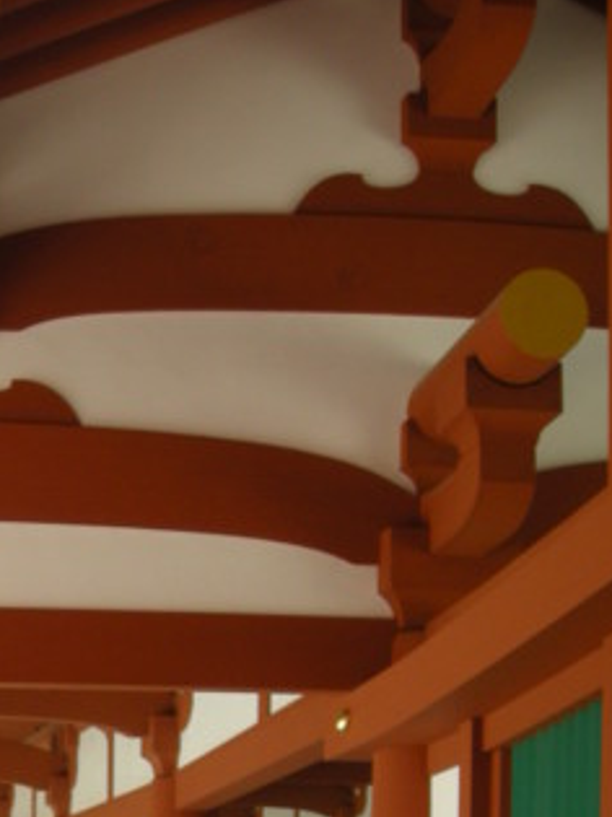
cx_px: -96
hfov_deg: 16.0
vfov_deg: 20.6
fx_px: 2099
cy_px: 973
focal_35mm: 89
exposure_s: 1/138
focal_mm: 5.7
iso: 50
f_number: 2.8
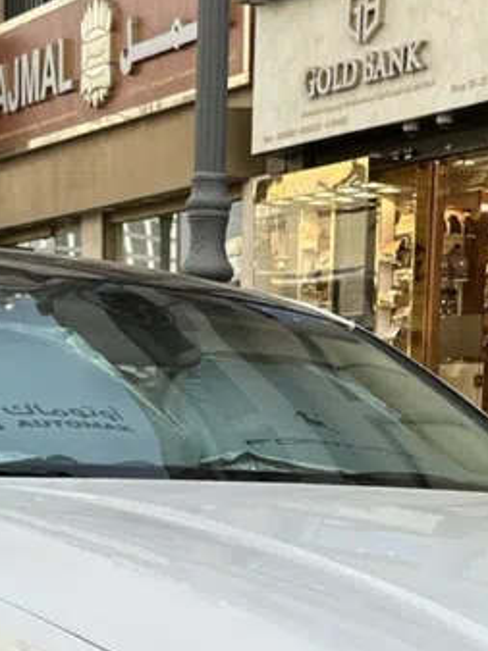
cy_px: 721
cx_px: 231
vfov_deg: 19.4
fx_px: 1826
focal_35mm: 97
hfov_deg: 15.2
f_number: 1.78
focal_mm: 6.86
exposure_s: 1/1433
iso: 80
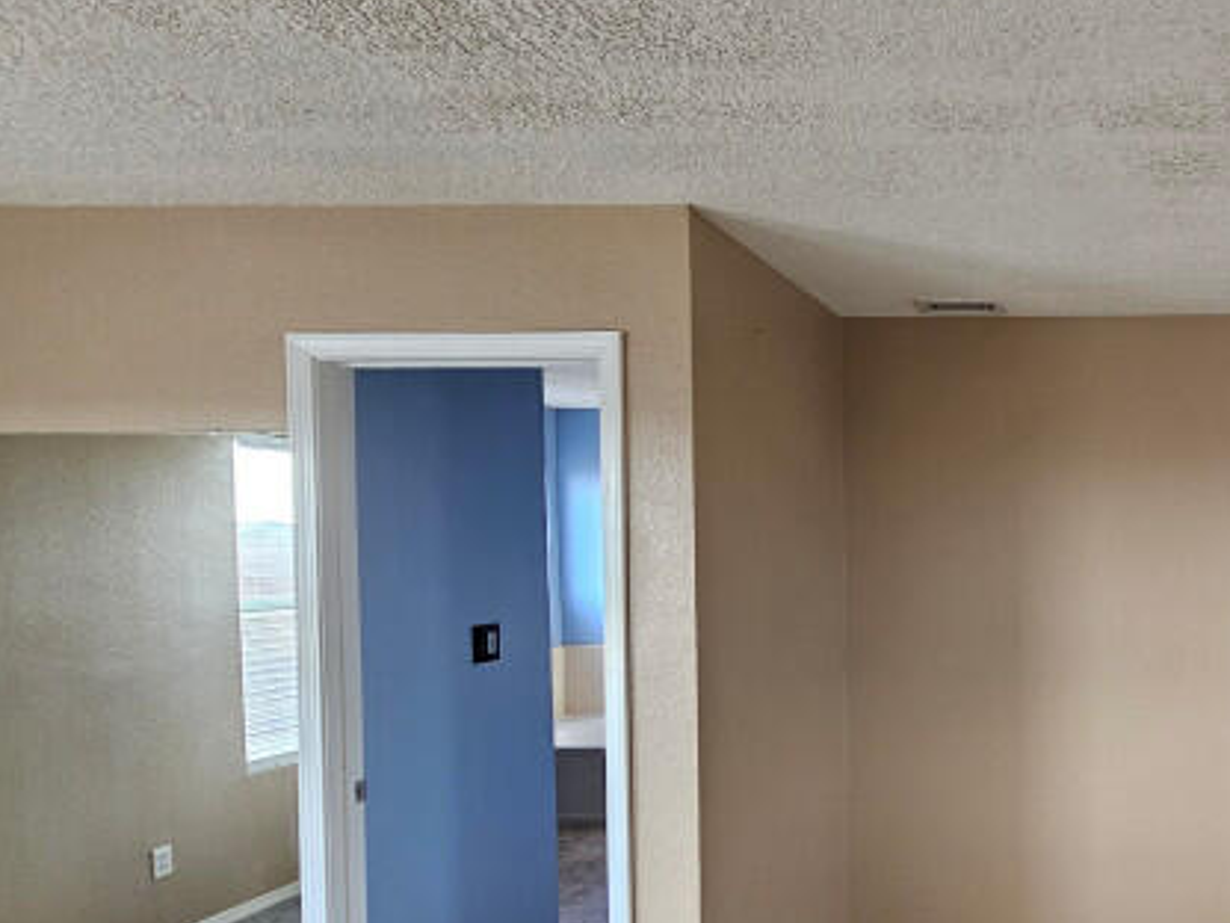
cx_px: 1150
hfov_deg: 57.5
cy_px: 565
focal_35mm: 25
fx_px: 888
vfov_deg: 54.4
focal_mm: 2.2
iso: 200
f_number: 2.2
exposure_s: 1/60
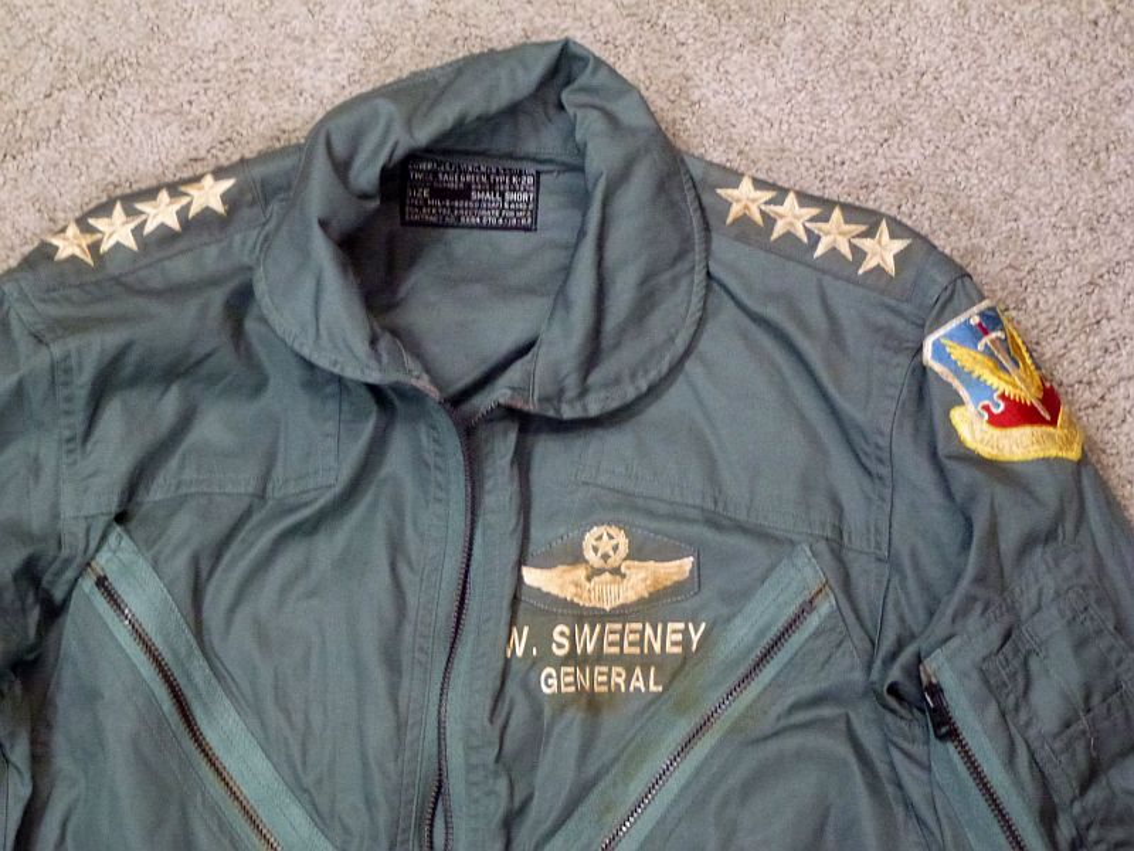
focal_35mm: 76
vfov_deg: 19.4
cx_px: 567
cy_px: 426
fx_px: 2490
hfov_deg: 25.7
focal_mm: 13.6
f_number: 4.7
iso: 800
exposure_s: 1/50
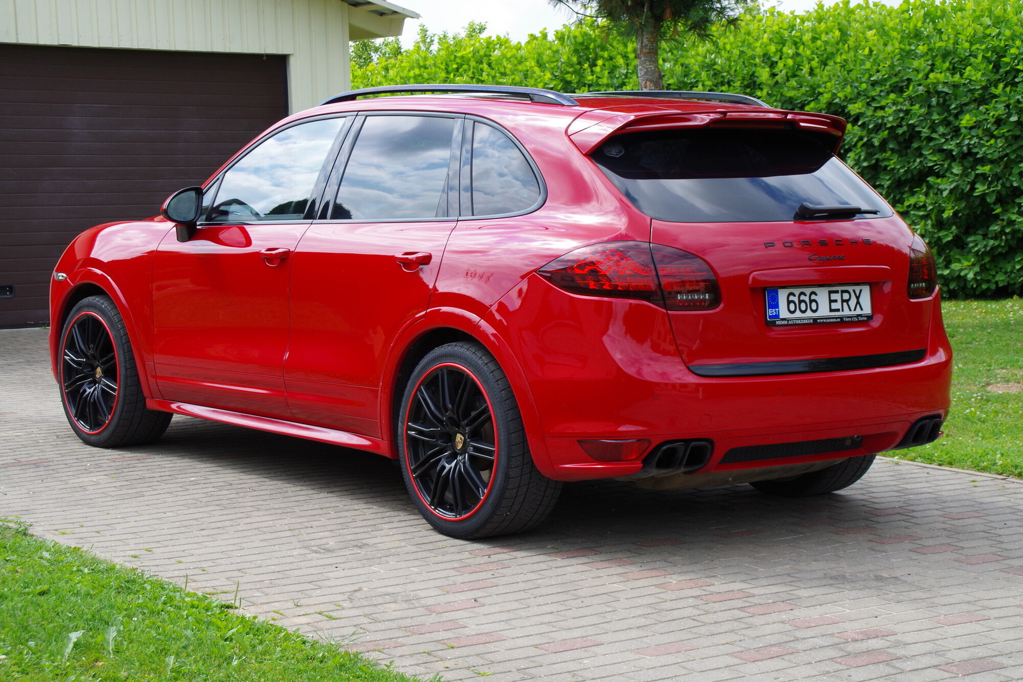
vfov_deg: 18.9
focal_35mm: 72
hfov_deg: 28.1
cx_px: 512
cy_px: 341
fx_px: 2046
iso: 200
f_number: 11
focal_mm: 48
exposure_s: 1/125
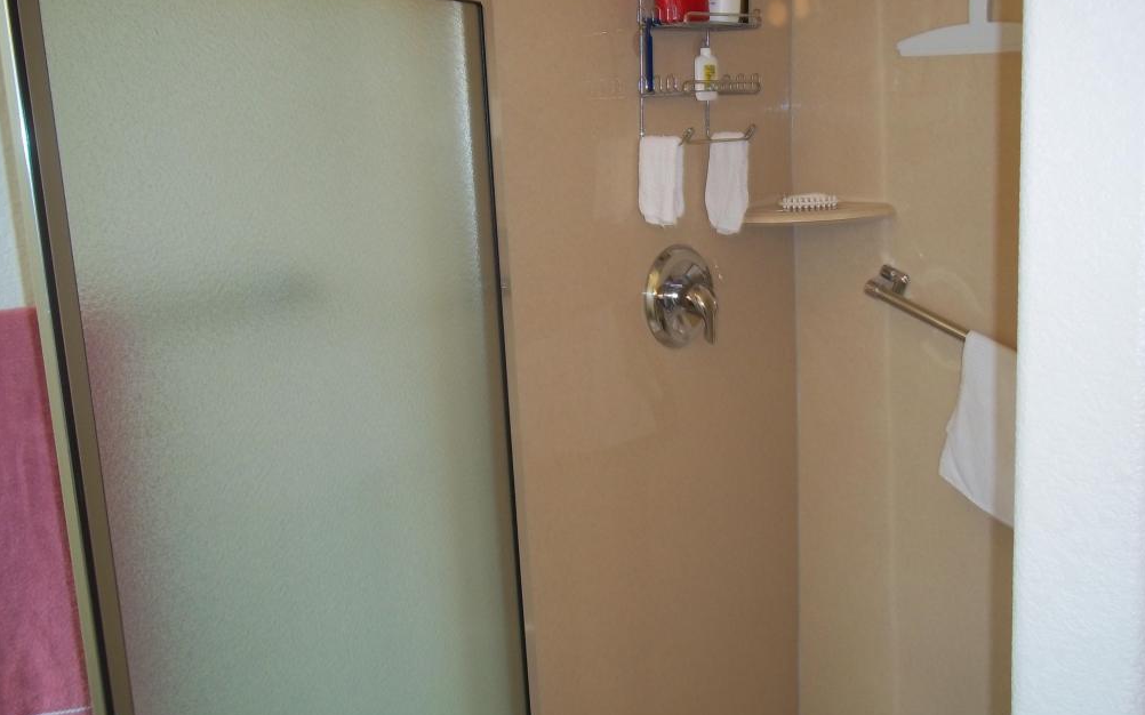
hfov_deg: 50.4
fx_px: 1217
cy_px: 365
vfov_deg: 32.8
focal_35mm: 39
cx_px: 582
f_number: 3.1
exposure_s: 1/30
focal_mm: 6.5
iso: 80
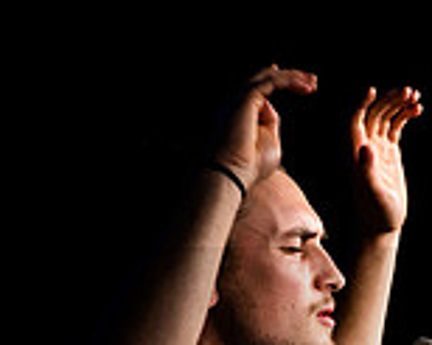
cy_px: 518
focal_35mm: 706
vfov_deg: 2.2
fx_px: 9021
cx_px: 682
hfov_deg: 2.7
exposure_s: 1/60
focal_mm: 200
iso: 320
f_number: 2.8
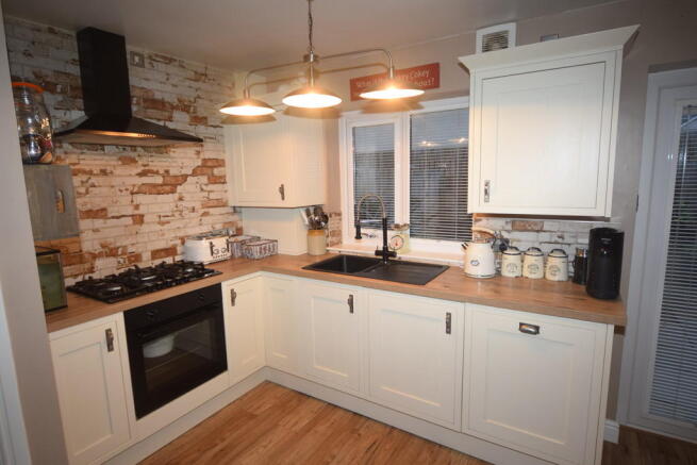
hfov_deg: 90.0
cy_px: 232
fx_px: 349
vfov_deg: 67.4
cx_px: 348
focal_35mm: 18
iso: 800
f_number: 4.5
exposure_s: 1/80
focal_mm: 12
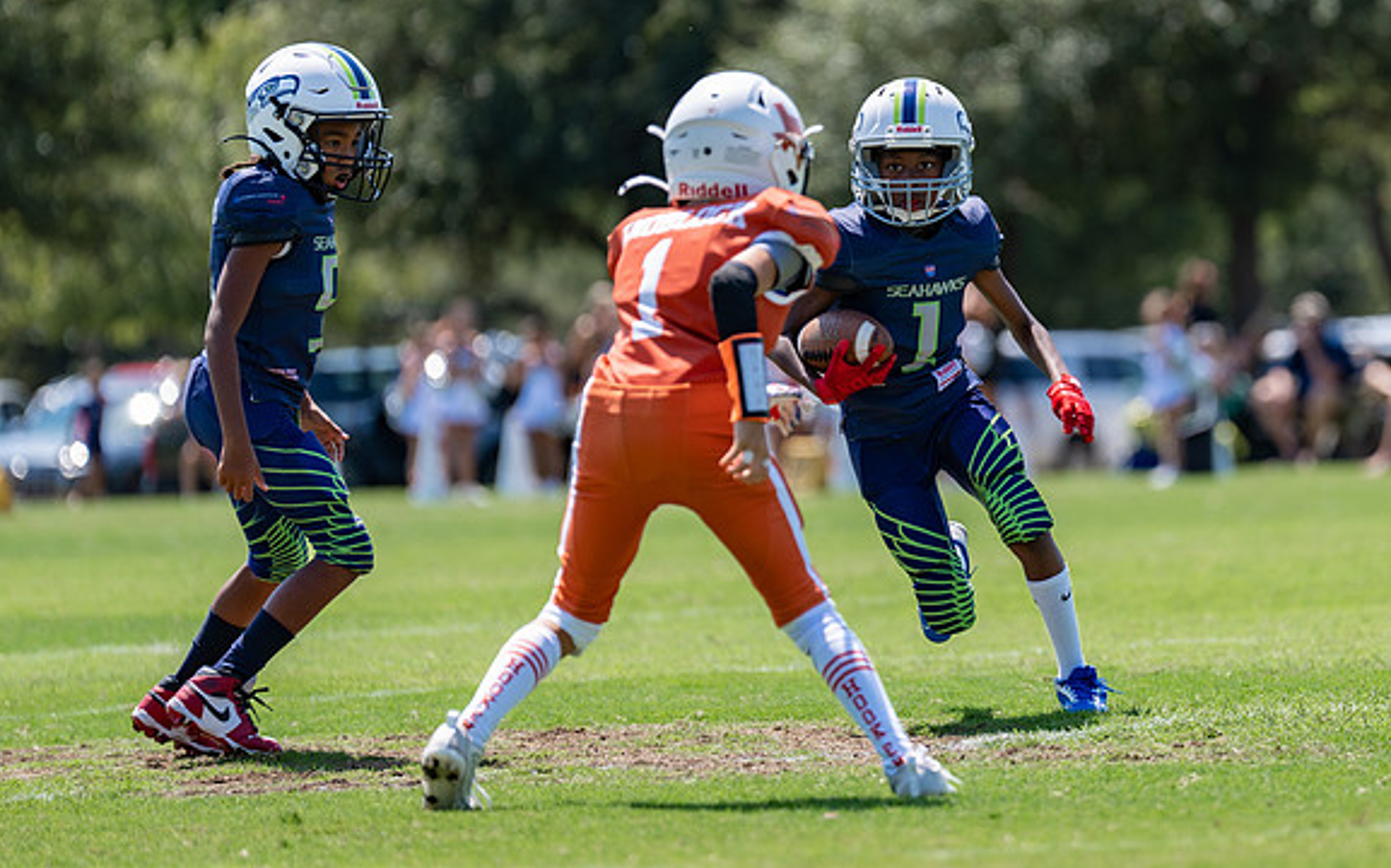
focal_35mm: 308
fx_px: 11670
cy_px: 296
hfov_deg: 6.8
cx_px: 993
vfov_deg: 4.3
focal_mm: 200
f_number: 3.2
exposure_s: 1/1000
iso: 100
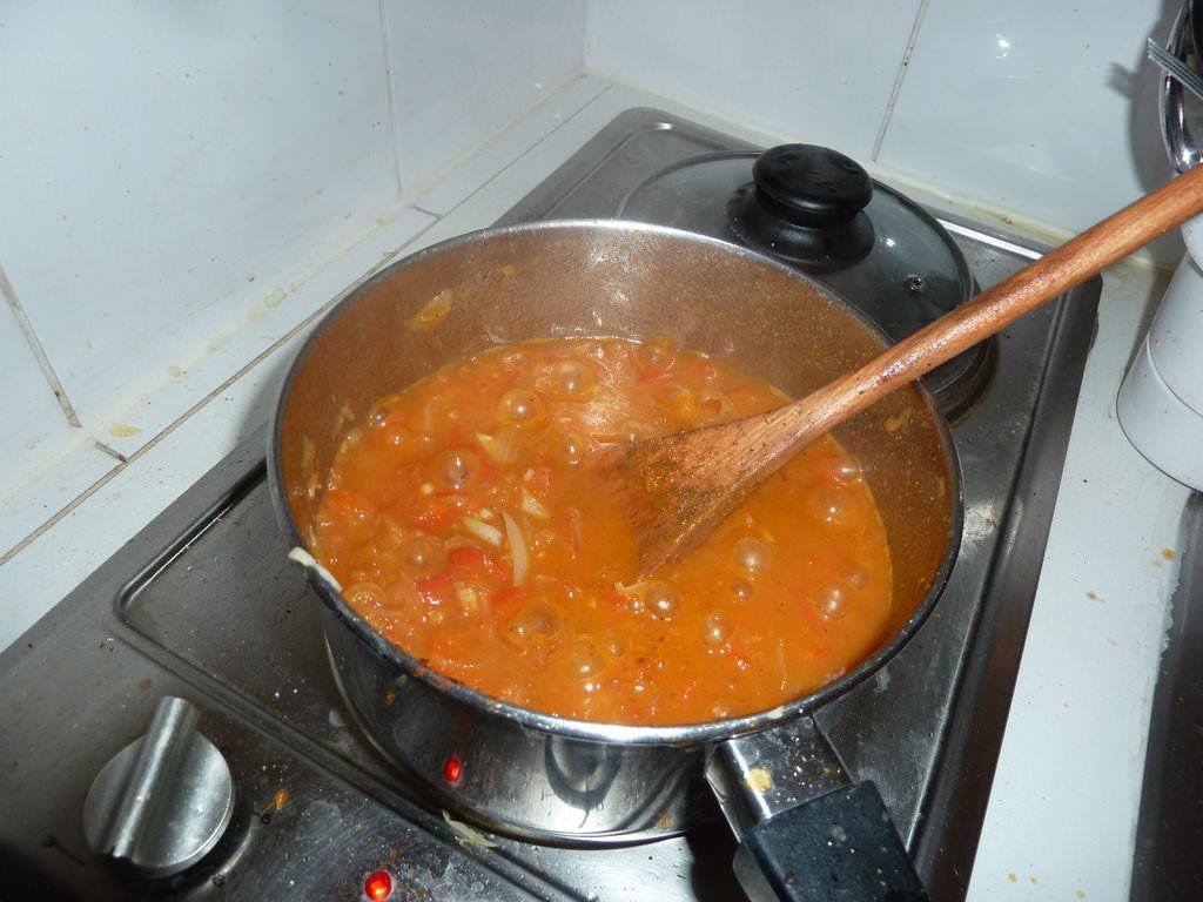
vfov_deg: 54.9
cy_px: 451
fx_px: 869
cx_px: 602
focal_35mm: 25
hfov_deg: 69.4
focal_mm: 4.1
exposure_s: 1/30
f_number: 3.3
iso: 100
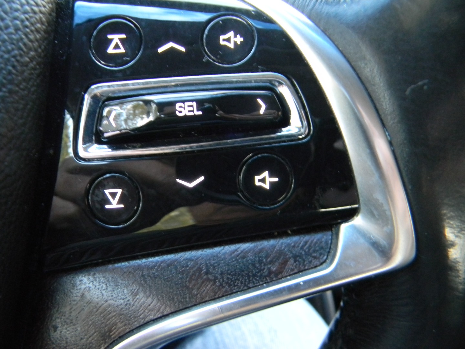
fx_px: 376
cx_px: 232
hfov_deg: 63.4
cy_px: 174
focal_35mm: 28
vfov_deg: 49.7
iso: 400
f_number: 3.5
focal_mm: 5
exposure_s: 1/11.5
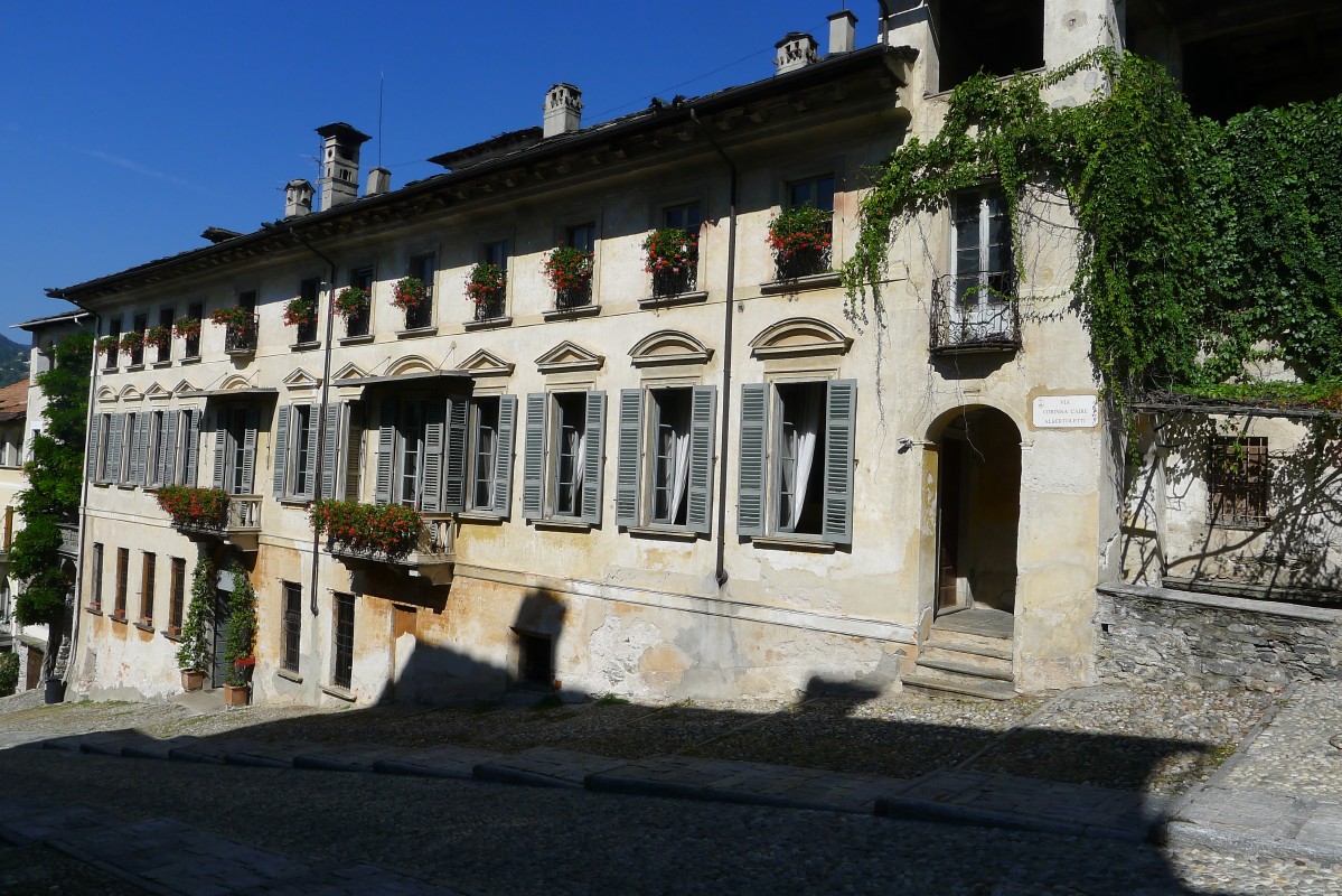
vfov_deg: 53.2
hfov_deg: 73.7
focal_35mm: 24
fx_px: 895
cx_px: 671
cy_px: 448
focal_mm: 5.1
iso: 80
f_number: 4.5
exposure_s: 1/1000
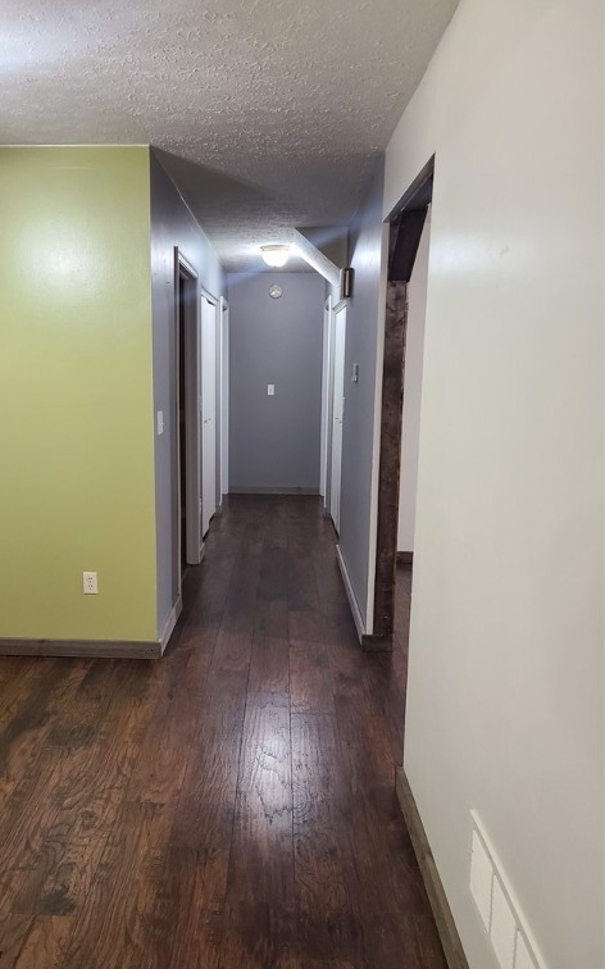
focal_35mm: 28
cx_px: 237
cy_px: 483
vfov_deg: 66.5
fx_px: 739
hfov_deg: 44.2
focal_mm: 5.4
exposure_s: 1/39
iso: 320
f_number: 1.8
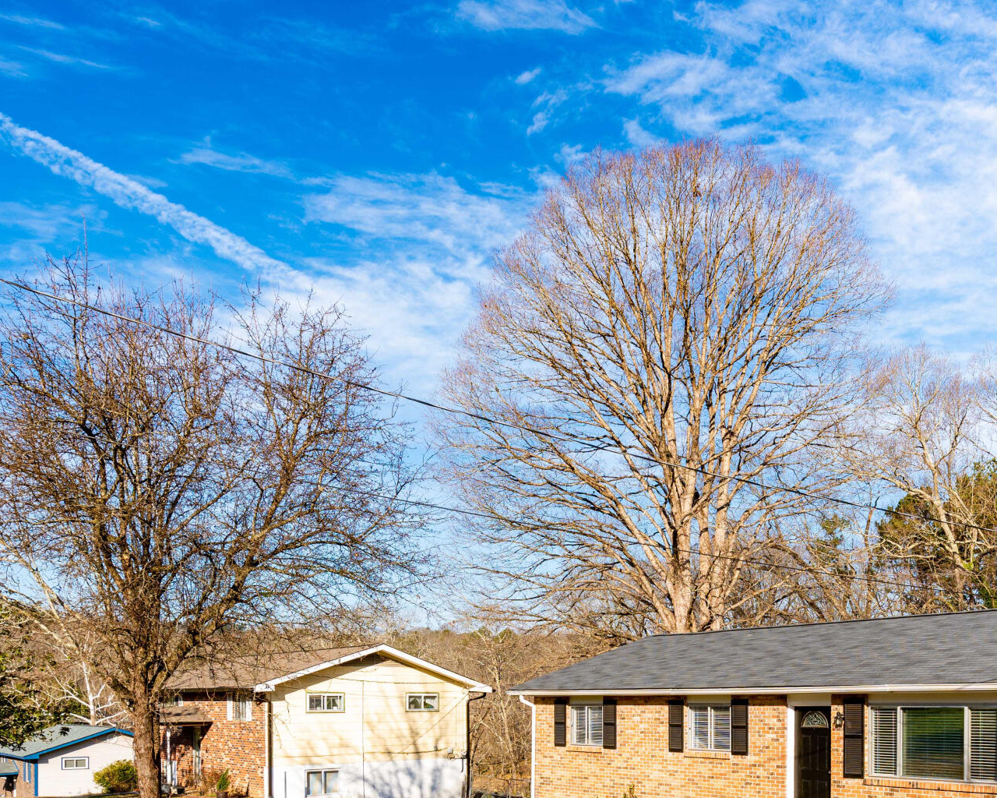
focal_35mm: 33
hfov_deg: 52.0
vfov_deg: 41.3
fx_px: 974
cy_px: 705
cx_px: 742
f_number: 7.1
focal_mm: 15
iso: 250
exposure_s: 1/400
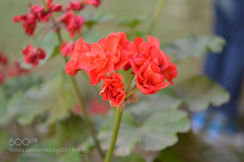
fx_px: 559
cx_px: 122
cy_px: 81
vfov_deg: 16.5
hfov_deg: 24.6
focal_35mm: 82
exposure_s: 1/60
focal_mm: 55
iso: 200
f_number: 5.6
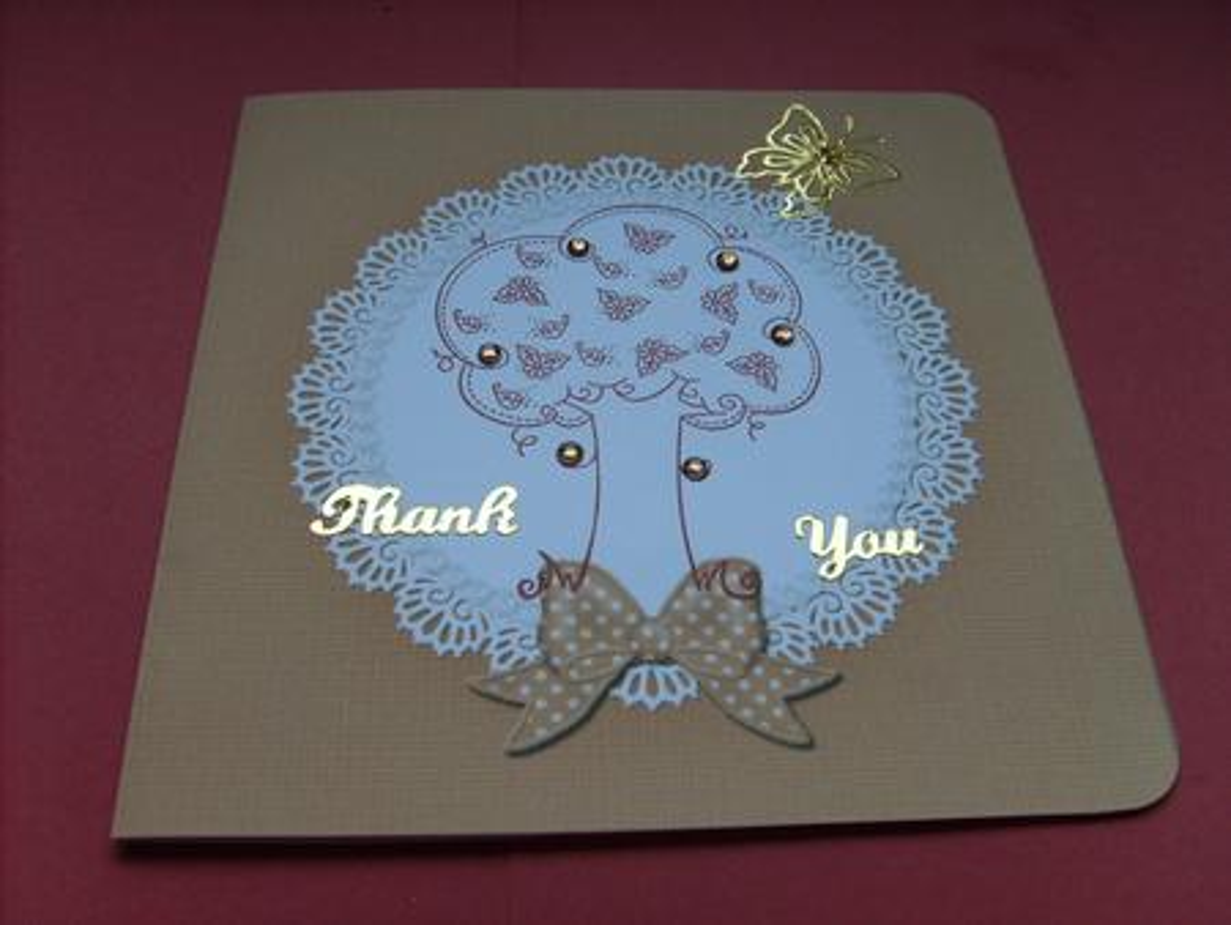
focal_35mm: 35
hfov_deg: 52.6
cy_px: 462
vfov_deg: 40.7
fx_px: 1245
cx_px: 616
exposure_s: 1/250
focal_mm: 5.8
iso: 50
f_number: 2.8
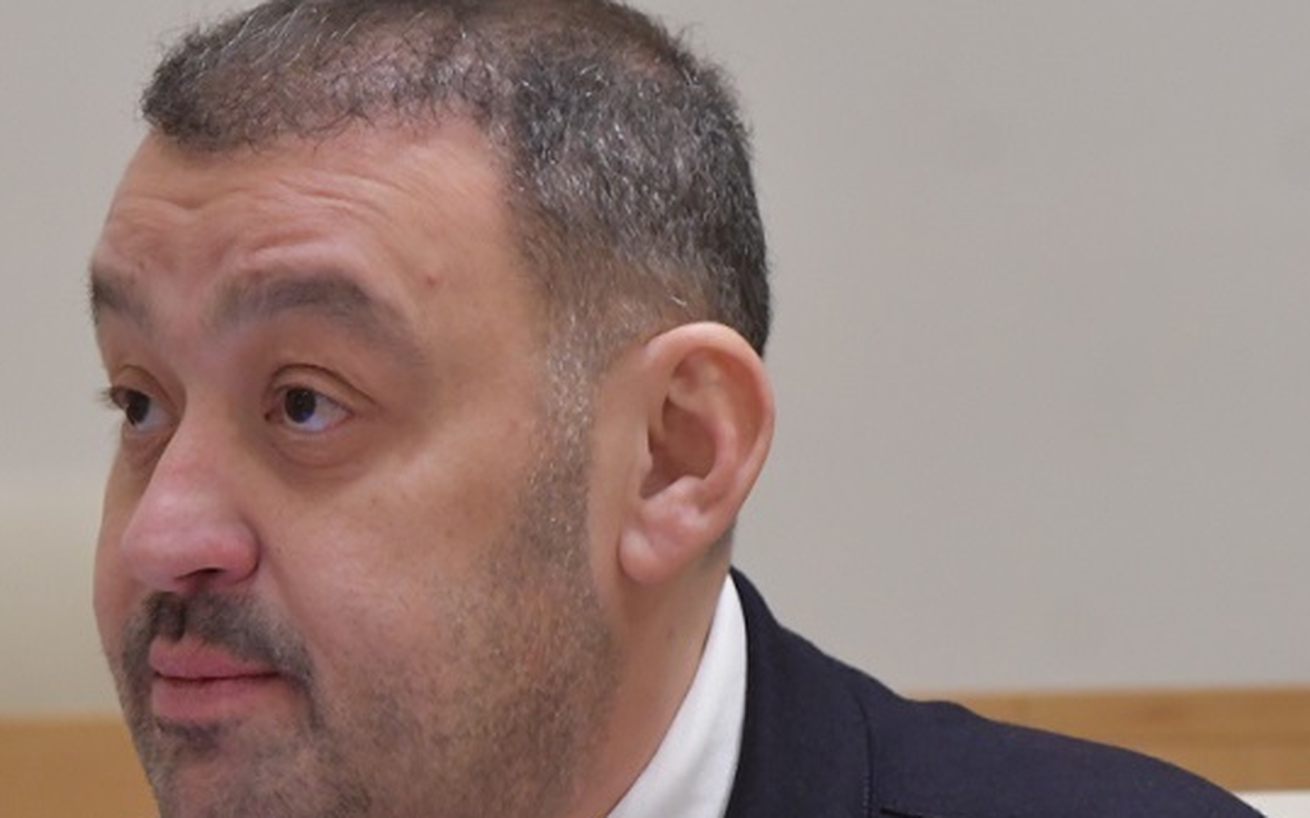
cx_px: 307
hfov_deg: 3.7
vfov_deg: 2.3
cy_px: 566
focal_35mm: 570
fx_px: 20346
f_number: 4.5
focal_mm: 180
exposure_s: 1/100
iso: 2500
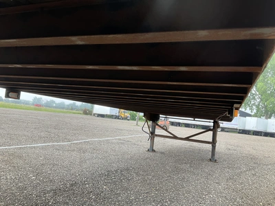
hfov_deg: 61.7
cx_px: 138
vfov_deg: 48.2
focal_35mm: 29
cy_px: 103
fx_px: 230
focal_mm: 3
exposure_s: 1/207
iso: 20
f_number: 1.8
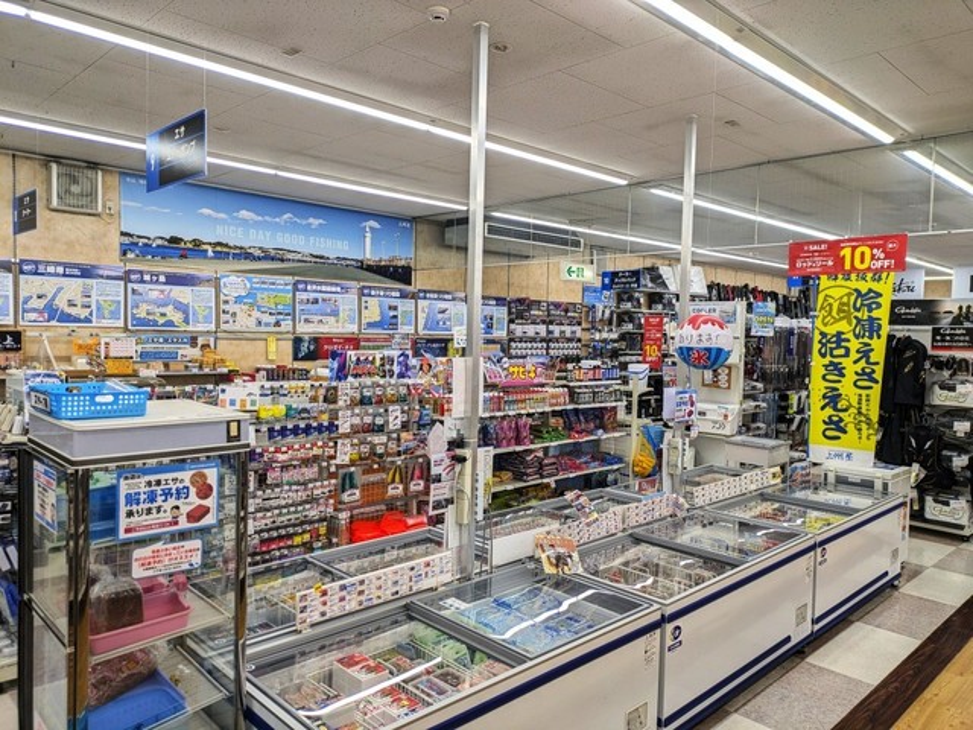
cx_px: 486
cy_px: 365
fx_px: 703
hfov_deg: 69.4
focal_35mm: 25
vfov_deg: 54.9
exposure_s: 1/150
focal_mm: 5.43
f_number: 1.89
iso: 45
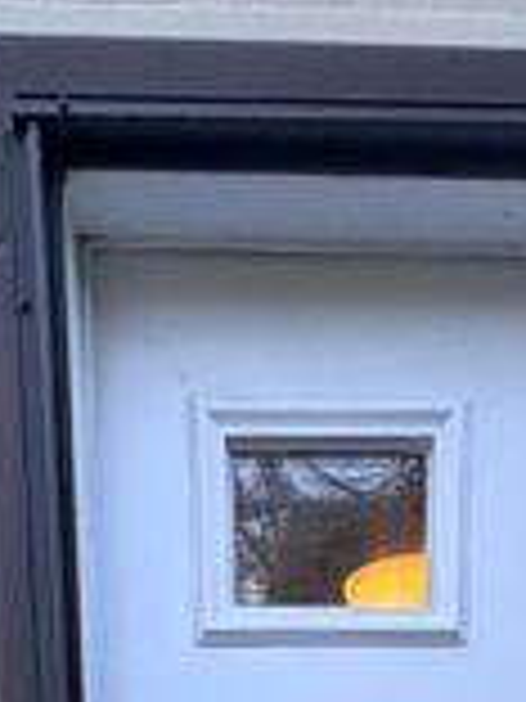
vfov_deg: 20.0
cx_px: 333
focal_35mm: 60
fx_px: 1216
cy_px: 1348
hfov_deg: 24.3
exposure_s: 1/232
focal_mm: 2.22
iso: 40
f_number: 2.2
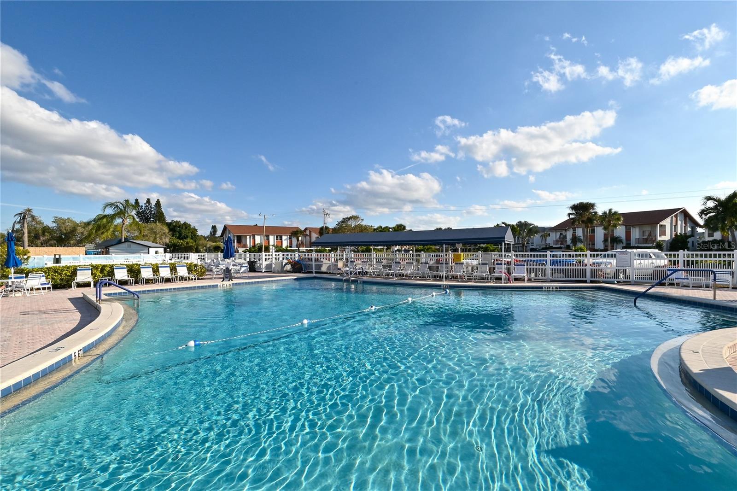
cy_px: 246
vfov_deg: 77.3
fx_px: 307
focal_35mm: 15
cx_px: 368
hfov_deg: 100.4
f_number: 18
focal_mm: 10
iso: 250
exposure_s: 1/200
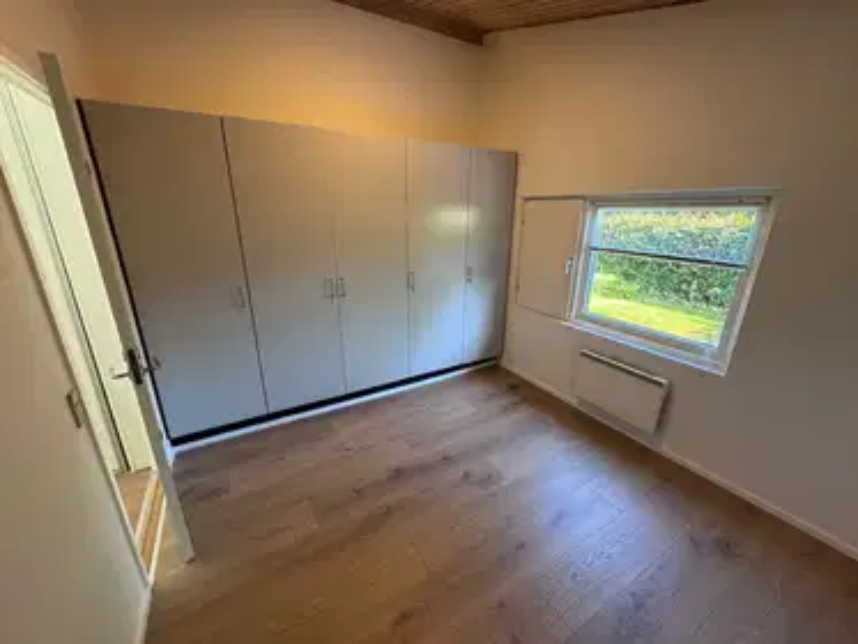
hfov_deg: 102.0
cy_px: 322
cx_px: 429
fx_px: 347
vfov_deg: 85.7
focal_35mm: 14
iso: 250
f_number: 2.2
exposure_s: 1/100
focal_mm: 2.22
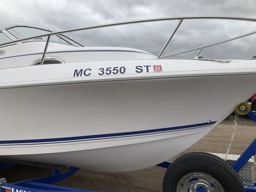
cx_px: 128
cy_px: 96
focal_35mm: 29
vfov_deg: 48.2
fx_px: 214
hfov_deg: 61.7
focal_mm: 3
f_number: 1.8
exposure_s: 1/1342
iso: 25
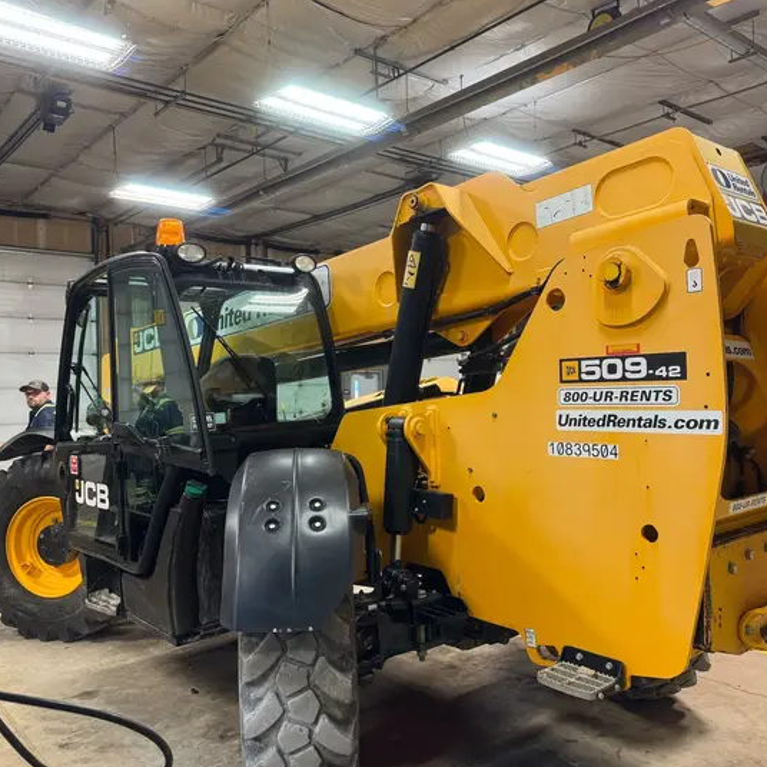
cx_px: 388
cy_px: 374
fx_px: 727
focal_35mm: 29
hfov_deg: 55.6
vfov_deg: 55.6
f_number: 1.78
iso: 160
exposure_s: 1/60
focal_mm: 6.76
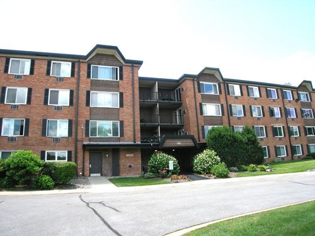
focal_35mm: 36
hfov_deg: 51.4
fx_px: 328
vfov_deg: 39.7
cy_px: 118
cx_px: 158
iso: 64
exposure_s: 1/163
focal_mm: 7.5
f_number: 4.3
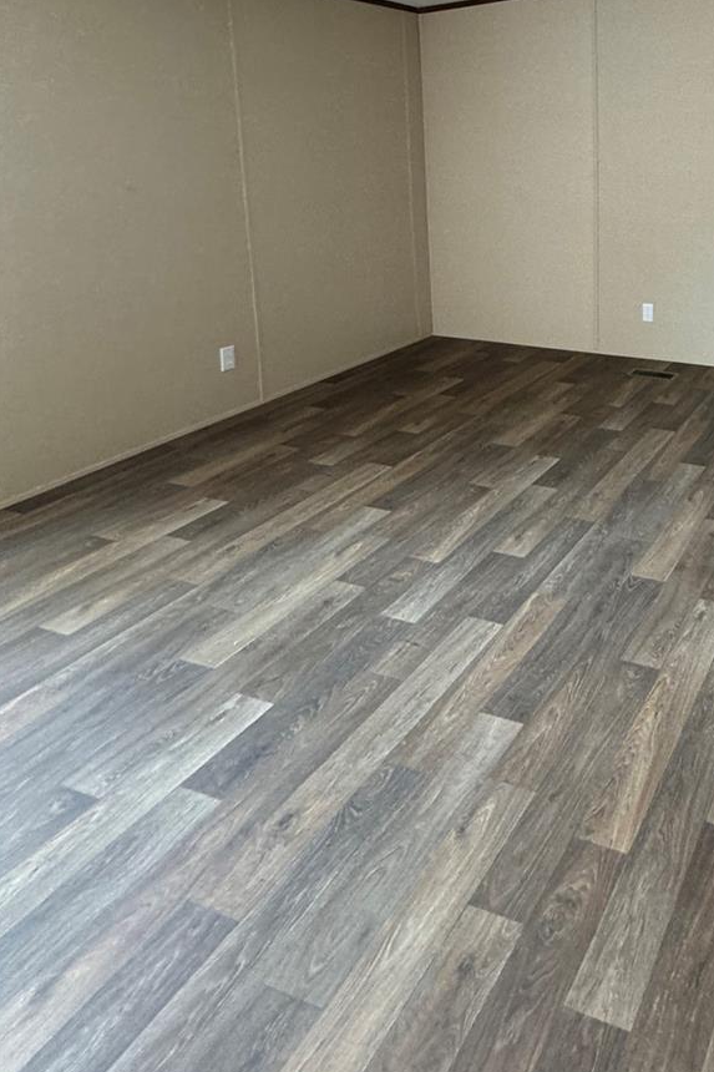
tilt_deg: -5.2
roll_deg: -3.9
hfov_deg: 42.7
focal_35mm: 26
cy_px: 252
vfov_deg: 64.7
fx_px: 774
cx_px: 713
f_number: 2.2
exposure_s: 1/60
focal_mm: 2.22
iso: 200
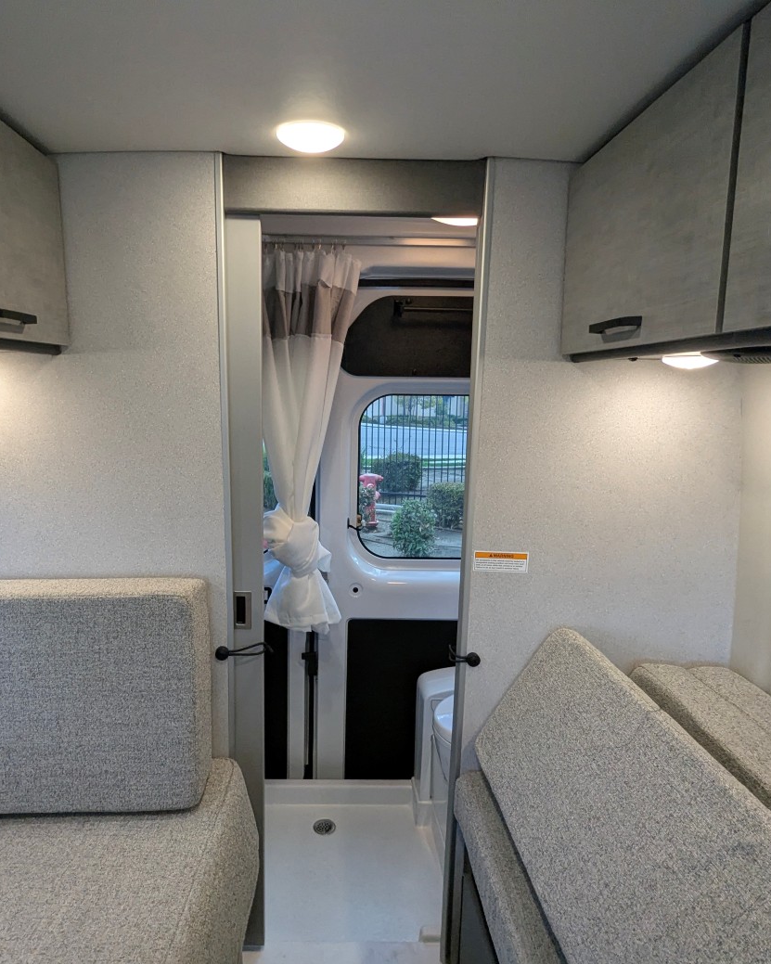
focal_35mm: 21
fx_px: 599
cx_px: 333
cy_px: 486
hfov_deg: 65.2
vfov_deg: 77.6
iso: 235
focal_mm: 2.35
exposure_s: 1/252
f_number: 2.2
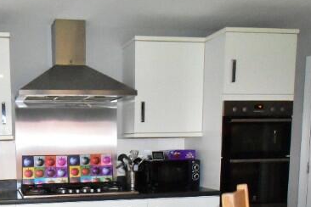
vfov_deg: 30.2
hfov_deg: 43.9
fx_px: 363
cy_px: 196
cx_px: 56
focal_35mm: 42
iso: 12800
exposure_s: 1/200
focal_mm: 10
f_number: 9
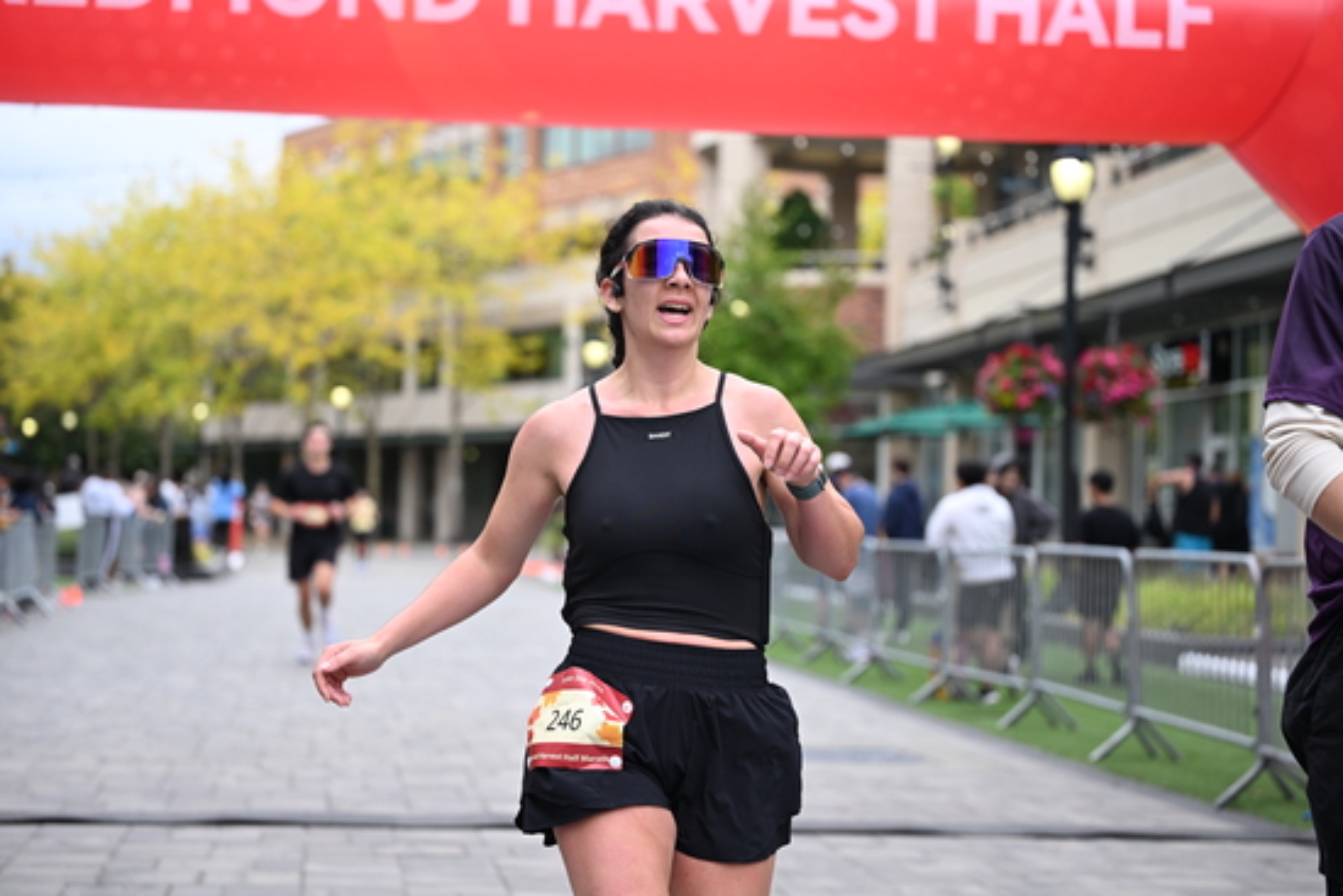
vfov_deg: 19.5
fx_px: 2612
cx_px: 672
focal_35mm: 70
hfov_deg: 28.8
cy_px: 448
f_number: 2.8
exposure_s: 1/2000
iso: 640
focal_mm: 70
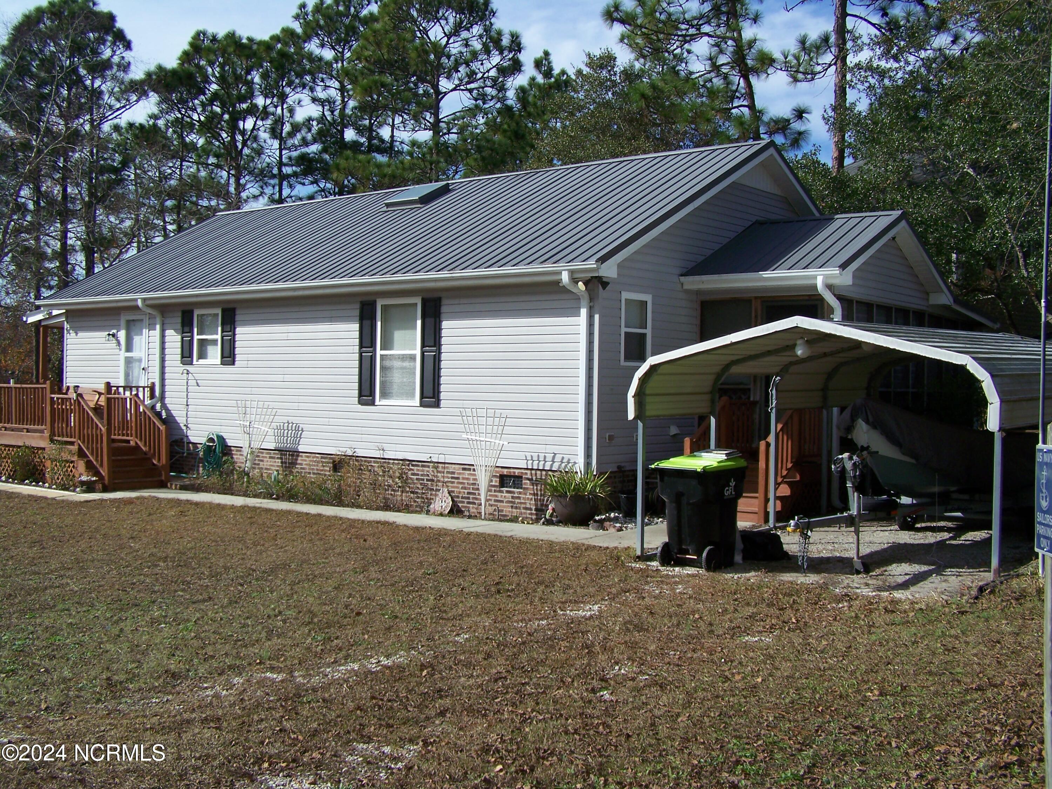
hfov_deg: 49.0
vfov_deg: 37.7
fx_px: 1155
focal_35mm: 38
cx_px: 526
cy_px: 394
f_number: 4
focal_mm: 6.3
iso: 64
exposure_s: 1/640
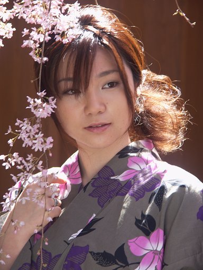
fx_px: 1564
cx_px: 102
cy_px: 135
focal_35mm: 200
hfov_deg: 7.4
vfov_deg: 9.9
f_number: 3.5
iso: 64
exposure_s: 1/40
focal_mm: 50.8
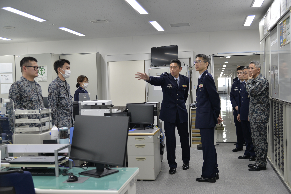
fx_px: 372
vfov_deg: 29.3
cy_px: 97
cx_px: 146
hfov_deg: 42.7
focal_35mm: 46
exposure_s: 1/125
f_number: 4
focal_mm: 46
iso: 400
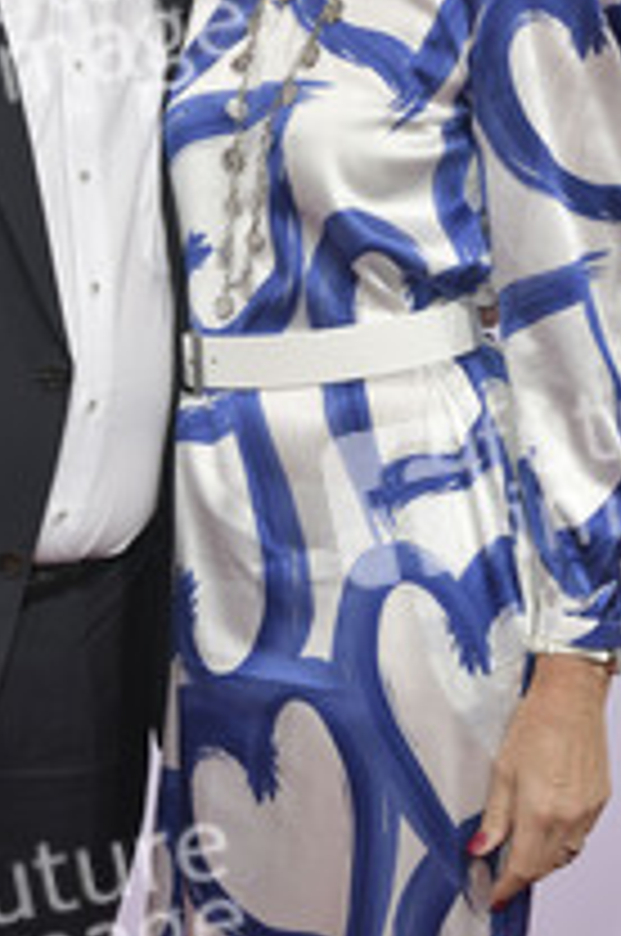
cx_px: 144
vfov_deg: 20.3
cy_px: 256
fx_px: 2596
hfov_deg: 13.6
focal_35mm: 100
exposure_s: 1/160
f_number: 7.1
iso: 320
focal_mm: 52
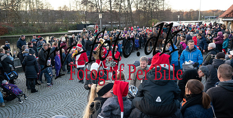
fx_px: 229
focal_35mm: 38
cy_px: 76
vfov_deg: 28.9
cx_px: 116
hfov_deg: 53.9
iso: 1600
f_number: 4
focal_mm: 35
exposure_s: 1/250
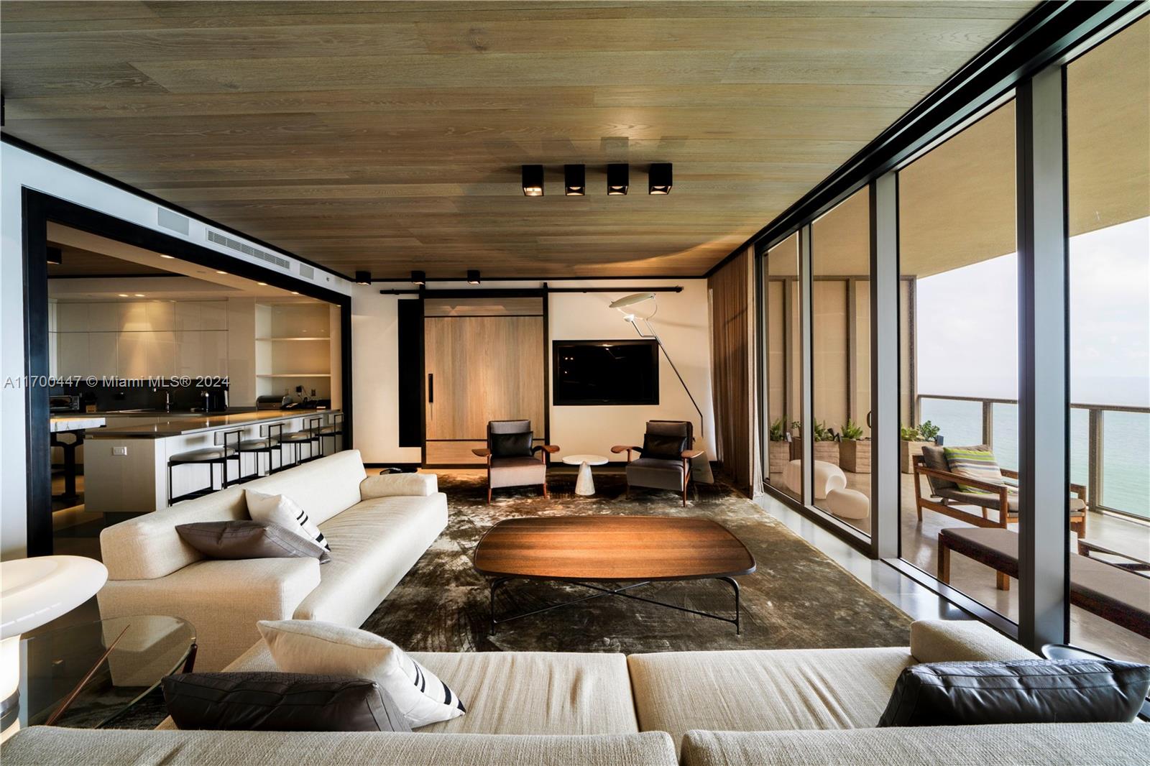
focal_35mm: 12
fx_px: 383
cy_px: 383
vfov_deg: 90.0
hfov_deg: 112.6
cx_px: 575
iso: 200
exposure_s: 1/80
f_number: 11
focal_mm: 12
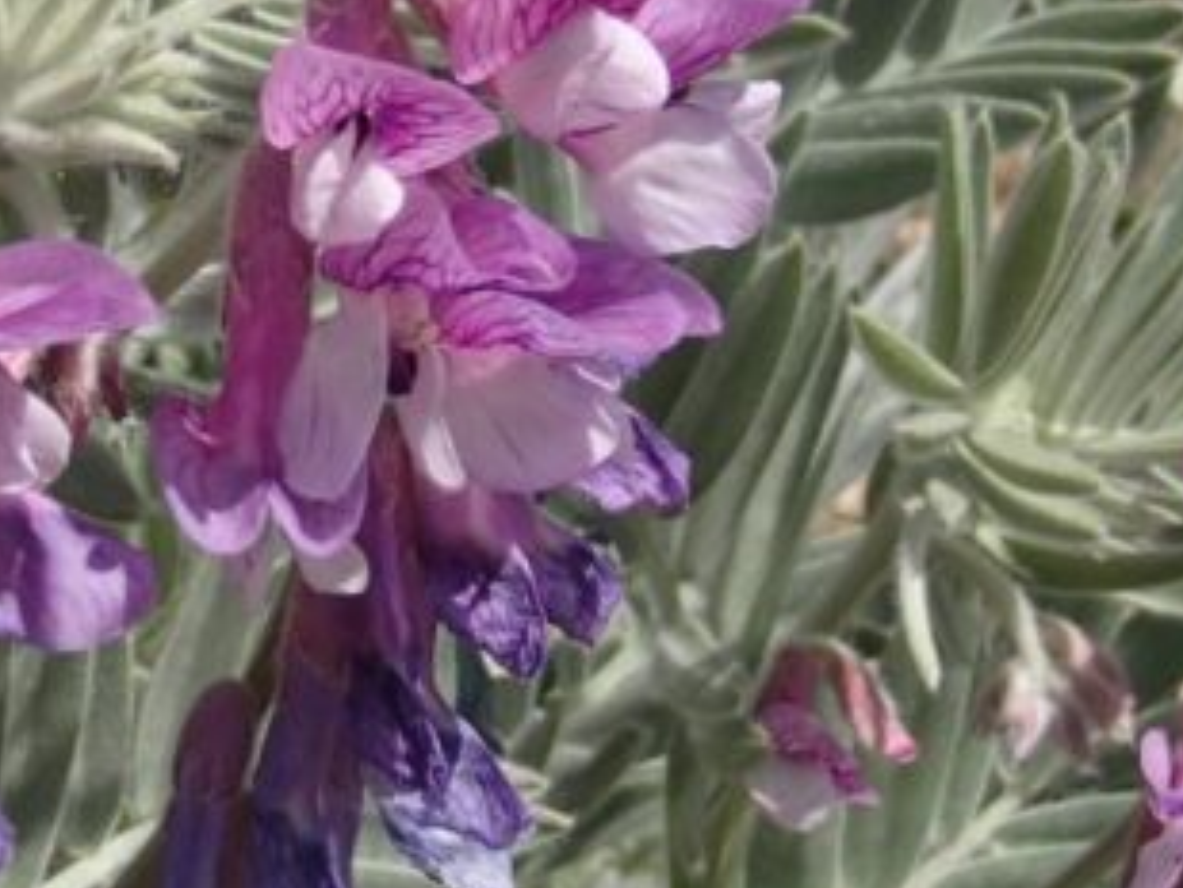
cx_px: 486
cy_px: 111
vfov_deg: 15.9
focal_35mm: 92
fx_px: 3145
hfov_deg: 21.3
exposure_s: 1/800
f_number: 4.7
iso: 100
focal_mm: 6.64
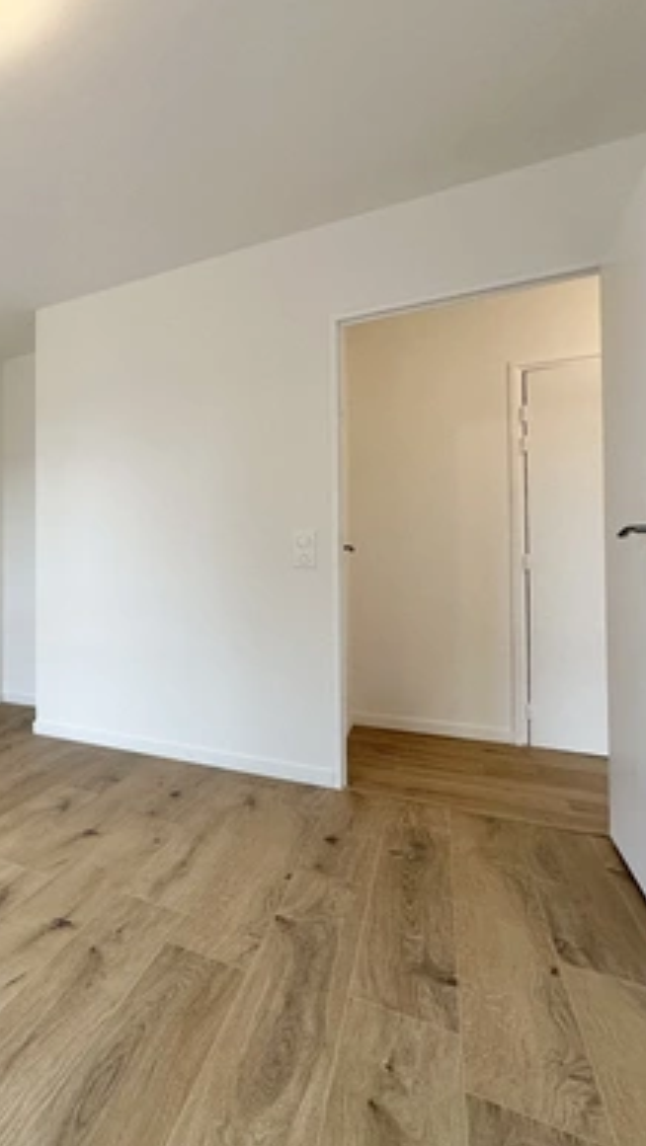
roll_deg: -0.2
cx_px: -87
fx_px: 639
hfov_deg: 41.2
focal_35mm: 21
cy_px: 563
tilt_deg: +1.5
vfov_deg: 83.8
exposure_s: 1/100
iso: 125
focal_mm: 2.22
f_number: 2.2
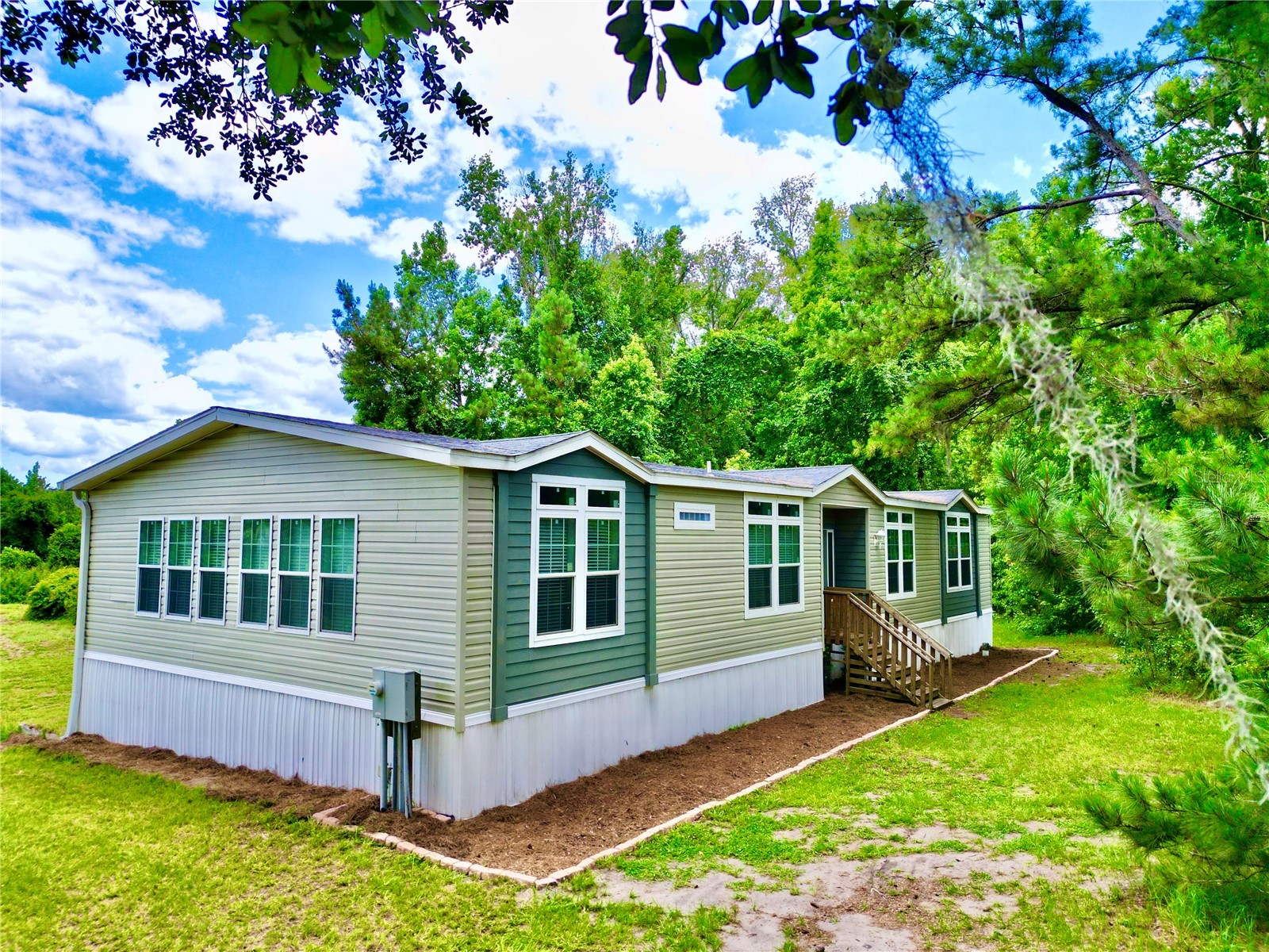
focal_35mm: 24
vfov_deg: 56.8
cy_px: 476
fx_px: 880
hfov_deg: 71.6
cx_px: 634
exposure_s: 1/1600
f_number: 1.7
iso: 100
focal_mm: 6.72
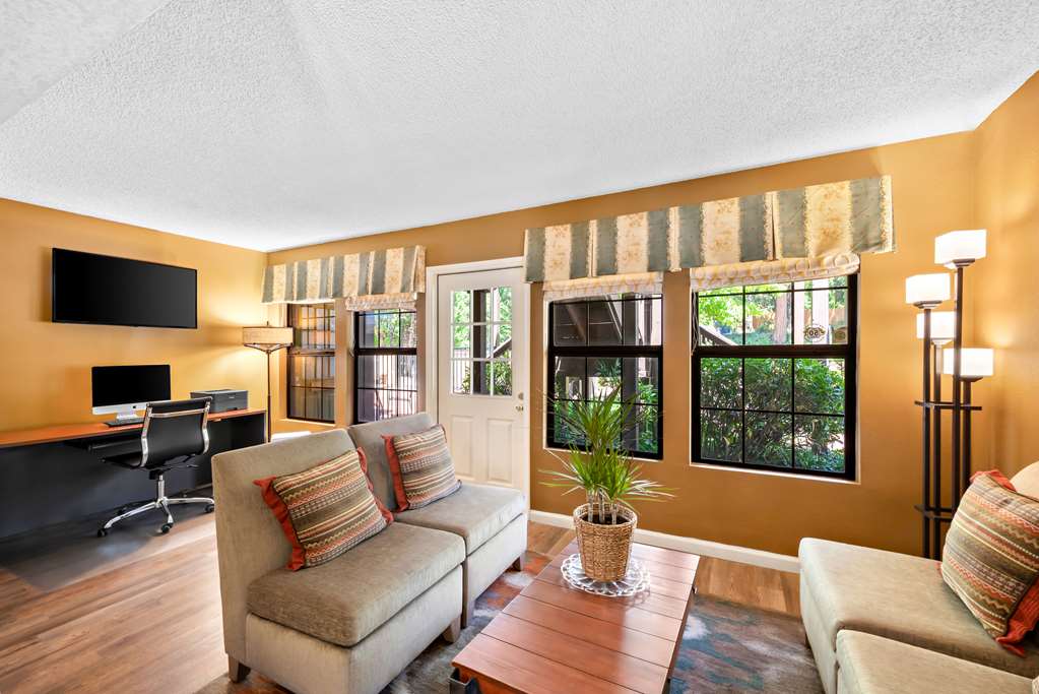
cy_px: 347
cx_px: 520
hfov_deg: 104.2
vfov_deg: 81.3
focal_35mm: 14
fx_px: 404
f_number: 10
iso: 250
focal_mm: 14
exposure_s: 1/1.67
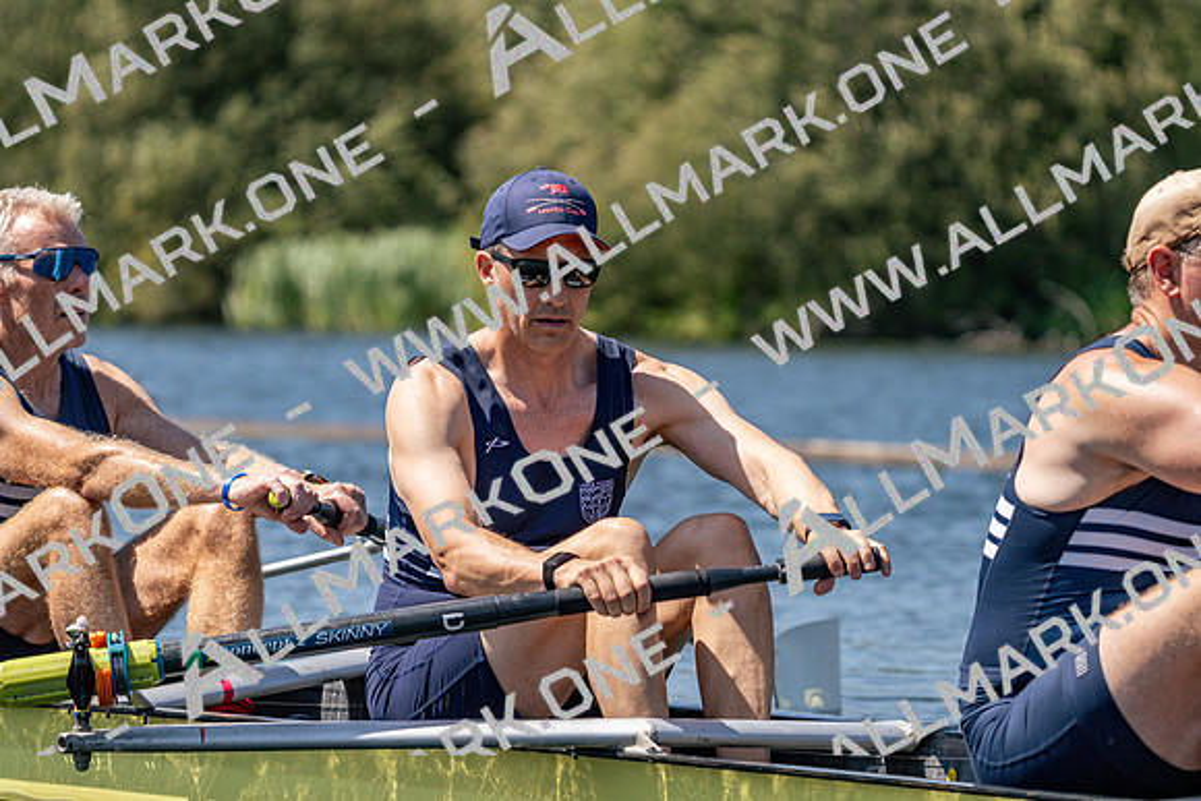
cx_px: 600
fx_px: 8108
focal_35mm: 243
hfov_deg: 8.5
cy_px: 400
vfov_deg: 5.7
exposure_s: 1/2000
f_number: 5.6
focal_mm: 243
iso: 320
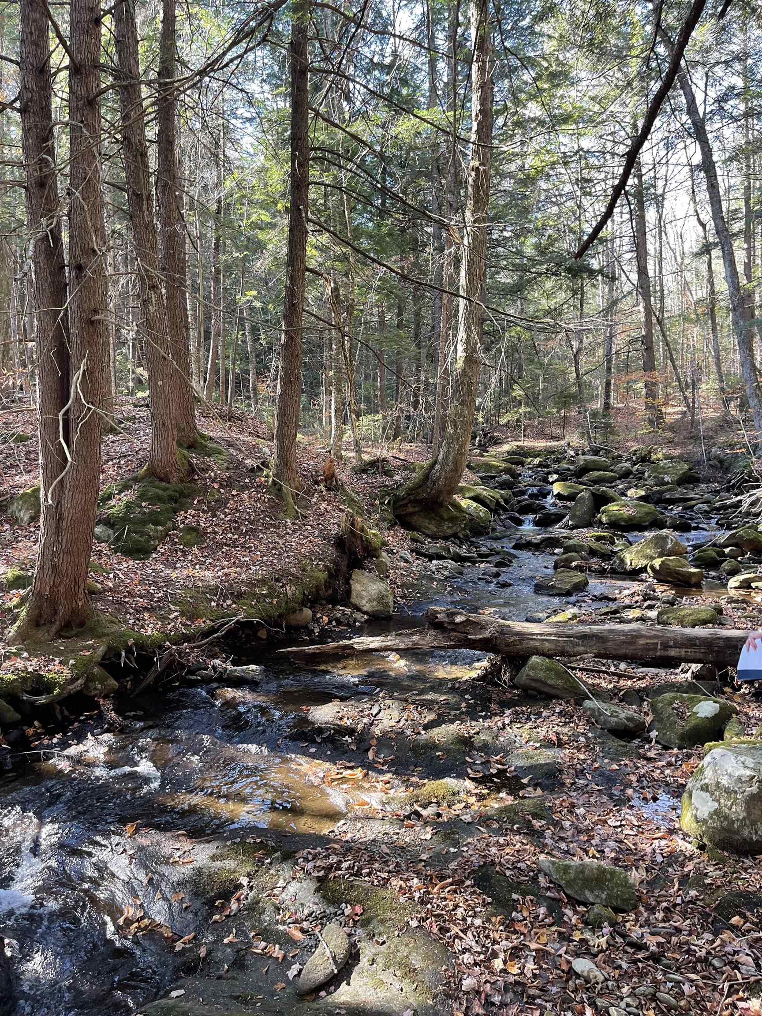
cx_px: 381
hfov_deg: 54.9
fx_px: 734
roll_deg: -1.0
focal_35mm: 25
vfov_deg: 69.4
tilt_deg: -4.3
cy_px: 508
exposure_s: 1/121
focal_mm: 5.1
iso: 125
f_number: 1.6
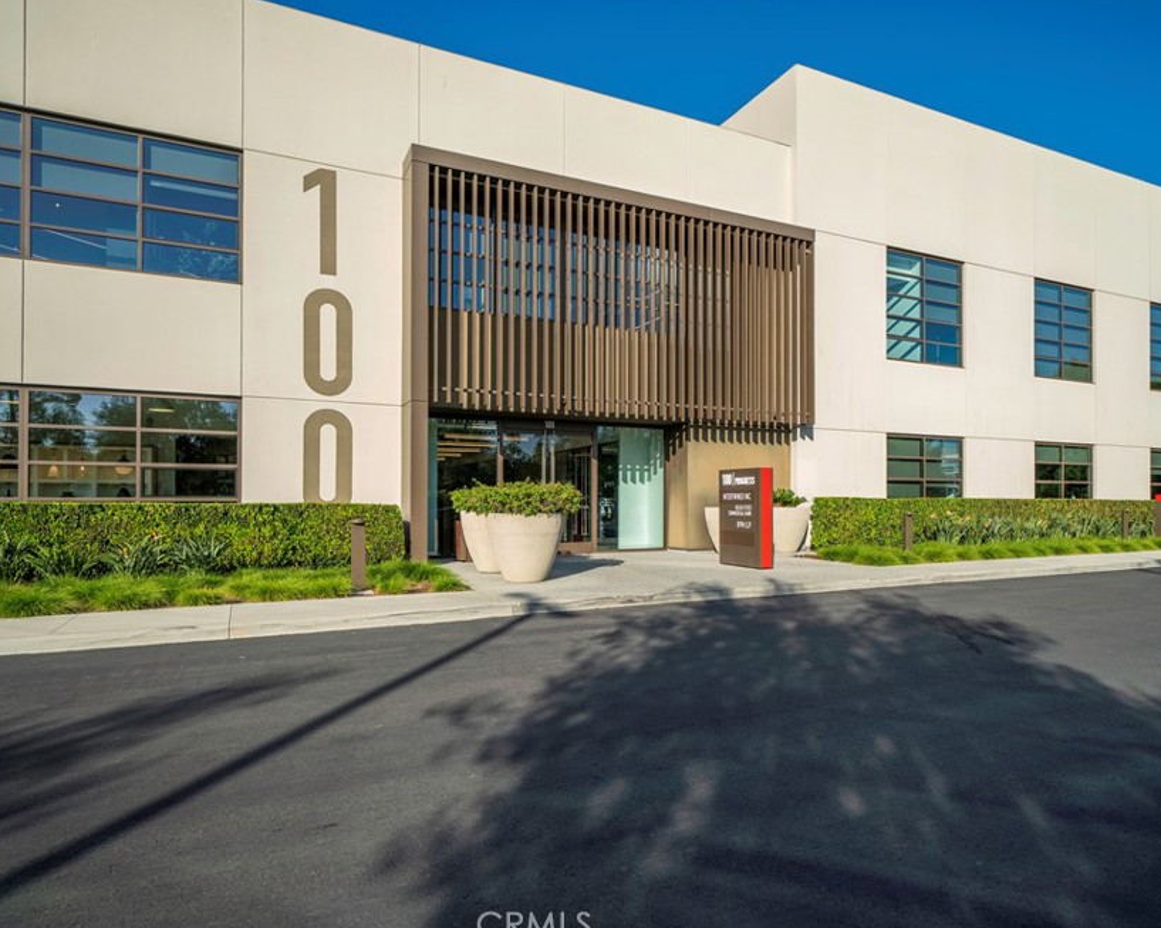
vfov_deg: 68.1
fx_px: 687
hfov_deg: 80.1
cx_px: 647
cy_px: 460
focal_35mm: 20
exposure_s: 1/6400
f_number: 4
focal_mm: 17
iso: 100
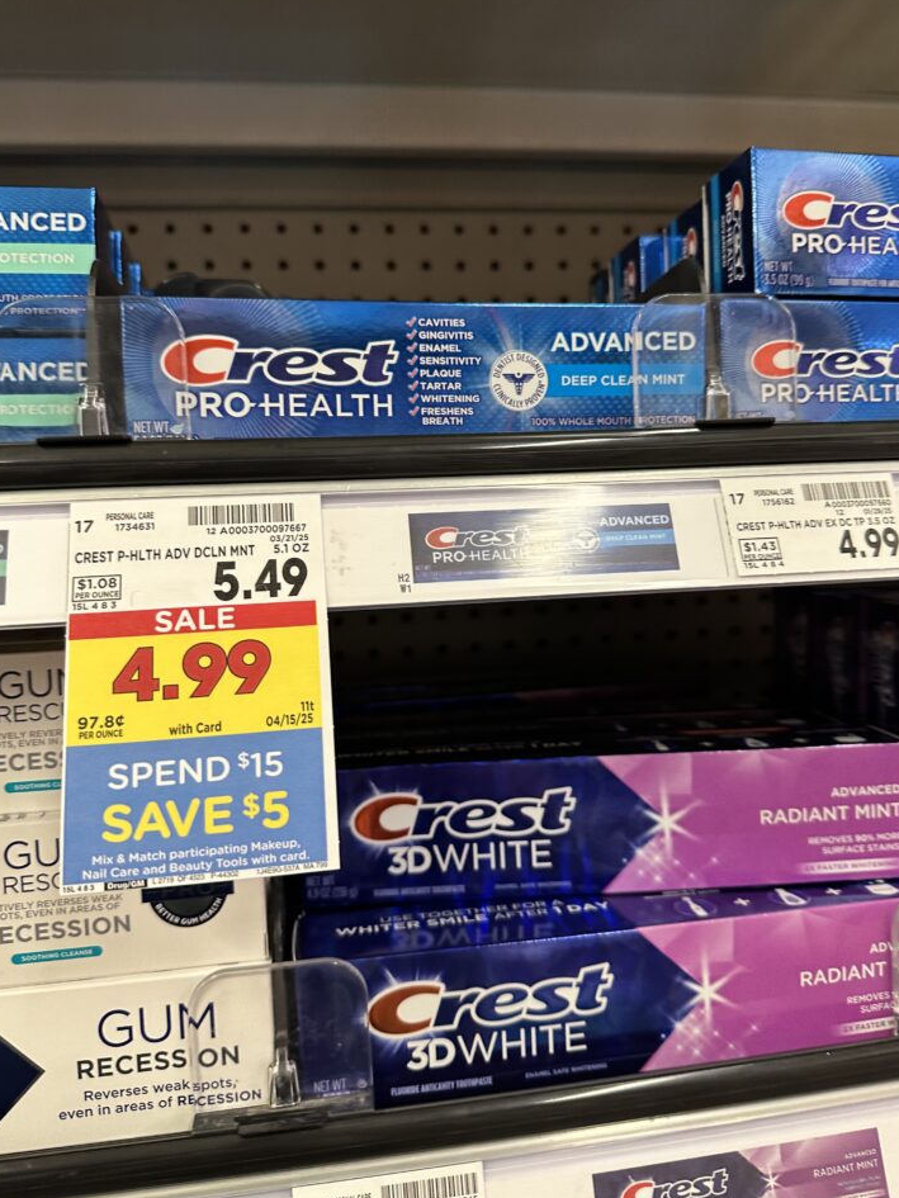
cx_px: 472
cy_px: 562
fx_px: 900
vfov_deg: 67.2
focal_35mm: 26
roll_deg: +1.1
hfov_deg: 53.1
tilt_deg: -2.5
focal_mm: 6.86
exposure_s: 1/40
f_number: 1.78
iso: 160
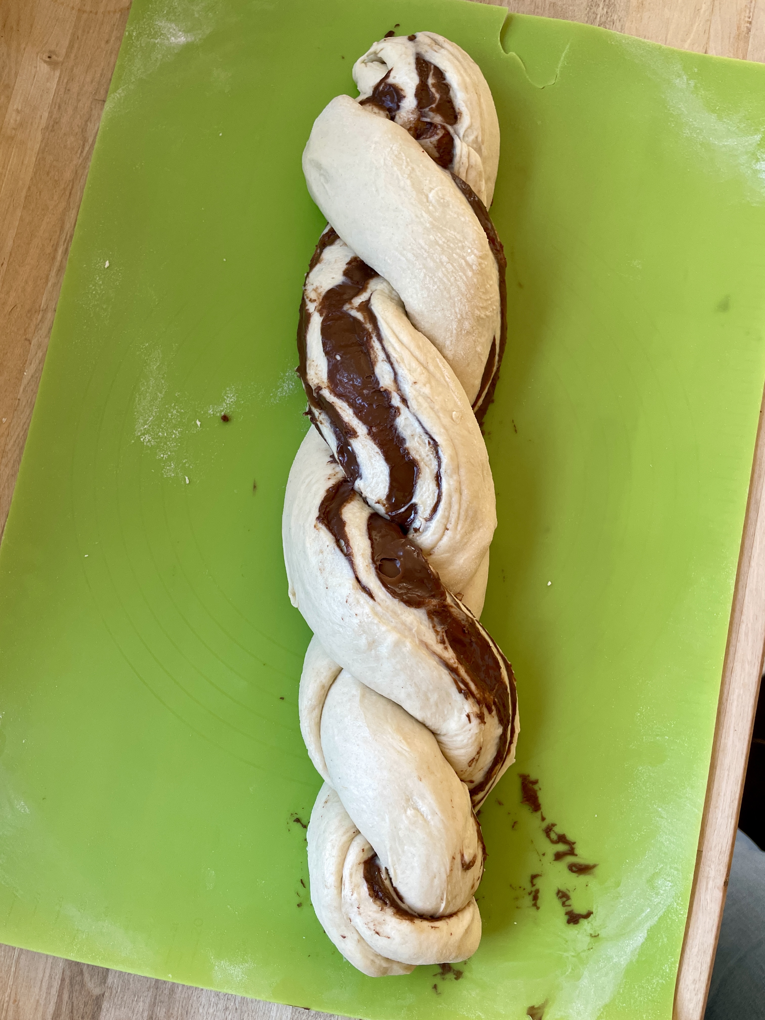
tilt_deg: -84.6
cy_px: 510
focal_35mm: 26
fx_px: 766
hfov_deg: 53.1
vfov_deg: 67.3
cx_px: 382
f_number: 1.6
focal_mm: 4.2
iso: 125
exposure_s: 1/121
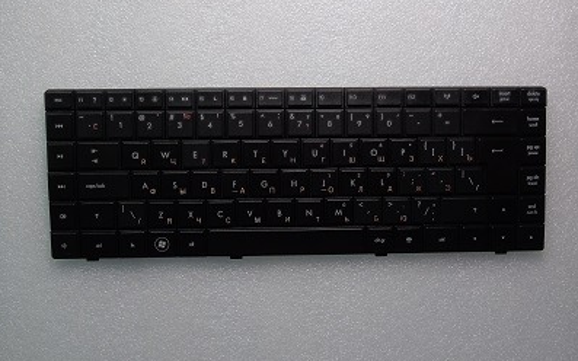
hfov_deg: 61.2
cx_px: 290
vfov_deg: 40.6
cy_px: 179
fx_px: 488
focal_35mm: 31
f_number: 5.4
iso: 100
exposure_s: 1/13
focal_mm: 5.2
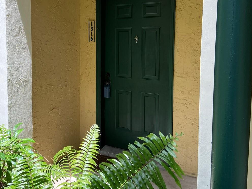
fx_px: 306
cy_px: 65
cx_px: 73
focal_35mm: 42
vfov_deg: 34.1
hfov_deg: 43.8
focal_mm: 4.25
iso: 32
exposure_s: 1/477
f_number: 1.8
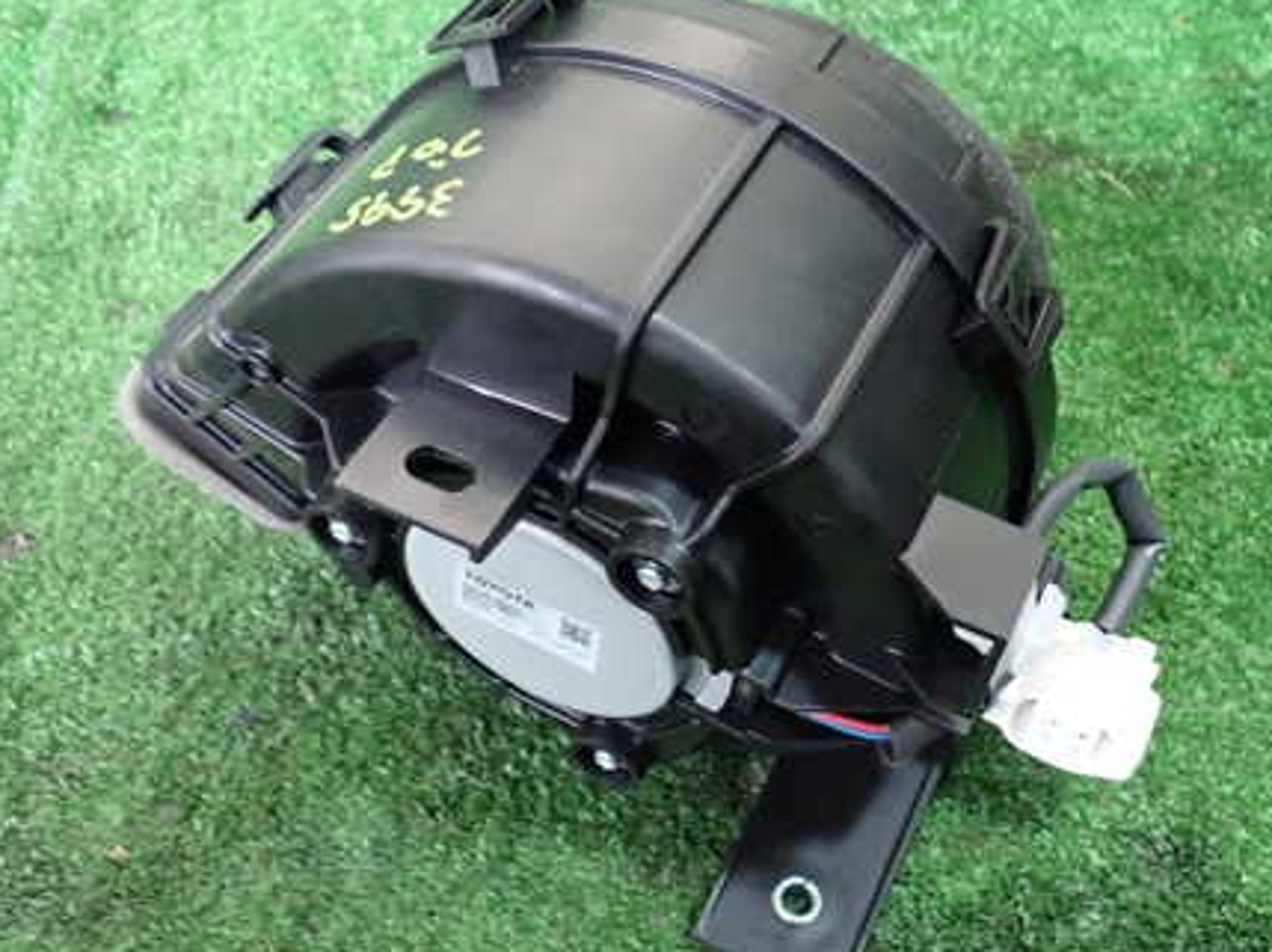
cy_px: 492
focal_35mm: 42
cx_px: 688
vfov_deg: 34.3
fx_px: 1542
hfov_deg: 44.8
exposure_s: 1/30
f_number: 2.3
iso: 800
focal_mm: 5.4
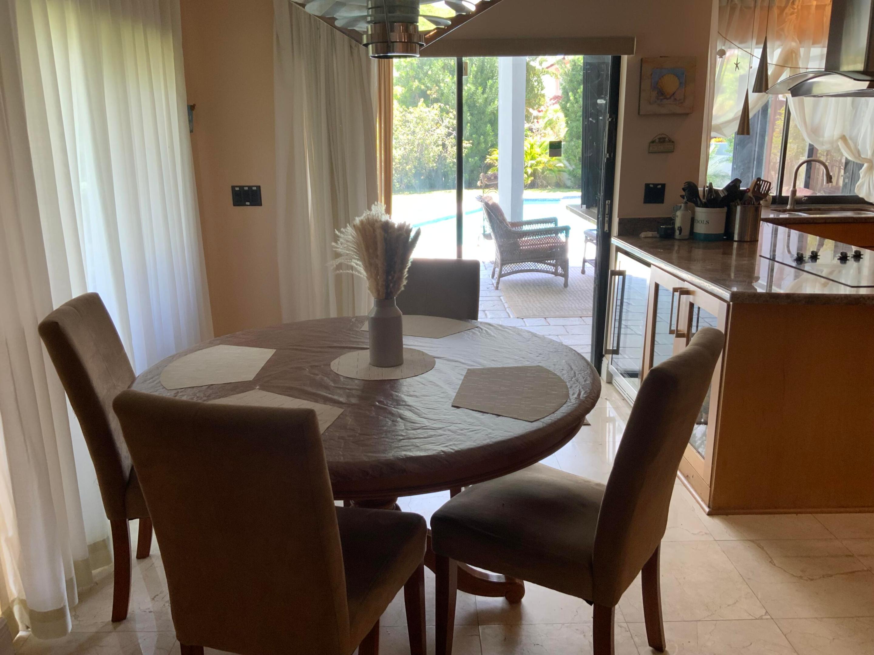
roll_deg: -1.7
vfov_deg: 48.2
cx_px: 437
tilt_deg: -15.0
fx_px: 732
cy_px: 328
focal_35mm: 29
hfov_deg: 61.7
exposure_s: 1/120
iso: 50
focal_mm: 3
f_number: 1.8
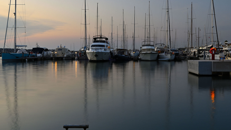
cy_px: 53
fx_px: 269
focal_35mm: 44
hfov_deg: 46.4
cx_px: 125
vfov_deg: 27.0
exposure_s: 2.5
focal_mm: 29
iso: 160
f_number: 16
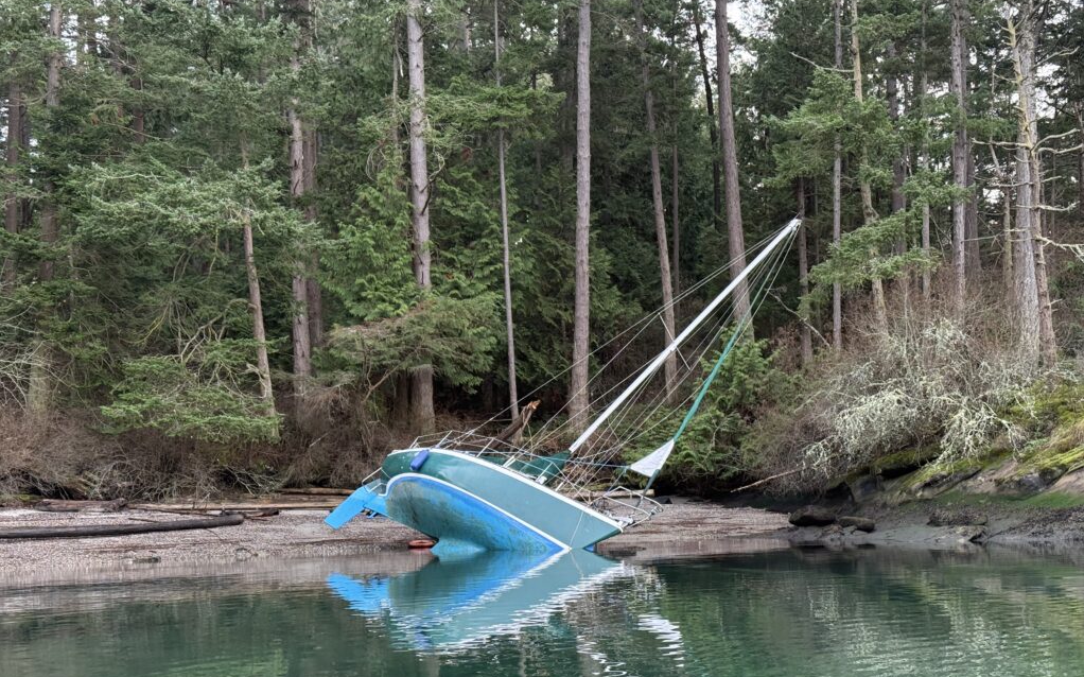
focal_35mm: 51
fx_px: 1506
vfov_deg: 25.3
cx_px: 542
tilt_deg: +3.4
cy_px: 402
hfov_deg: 39.6
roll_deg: +2.0
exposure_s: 1/207
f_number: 1.78
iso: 160
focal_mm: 6.76
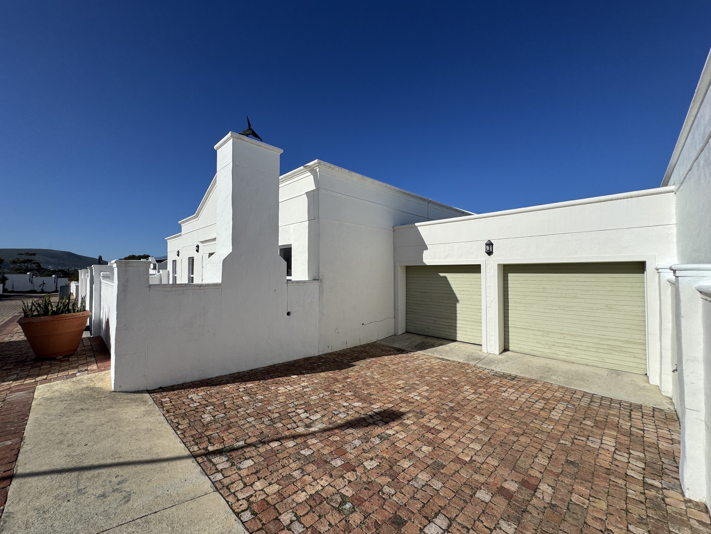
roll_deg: +0.2
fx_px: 288
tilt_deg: +1.1
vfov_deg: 85.7
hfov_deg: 102.1
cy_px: 267
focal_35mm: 14
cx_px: 356
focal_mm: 2.22
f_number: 2.2
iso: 40
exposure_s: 1/4630
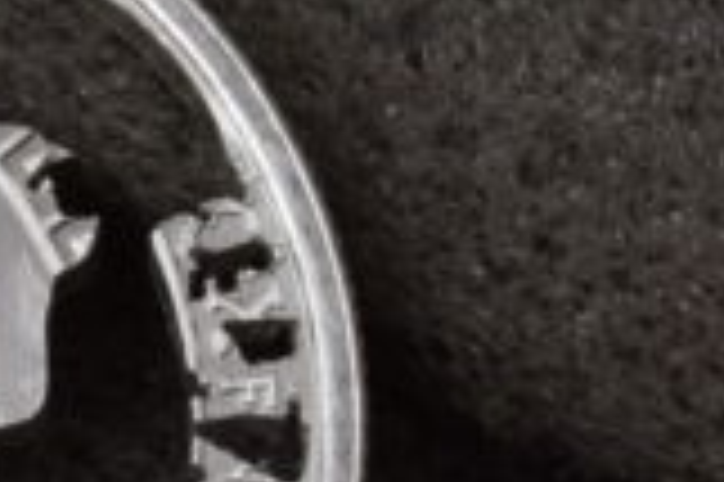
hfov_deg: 6.6
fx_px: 6185
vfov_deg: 4.4
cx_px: -225
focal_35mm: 308
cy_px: 491
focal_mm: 55
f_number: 22
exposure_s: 1/15
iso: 640
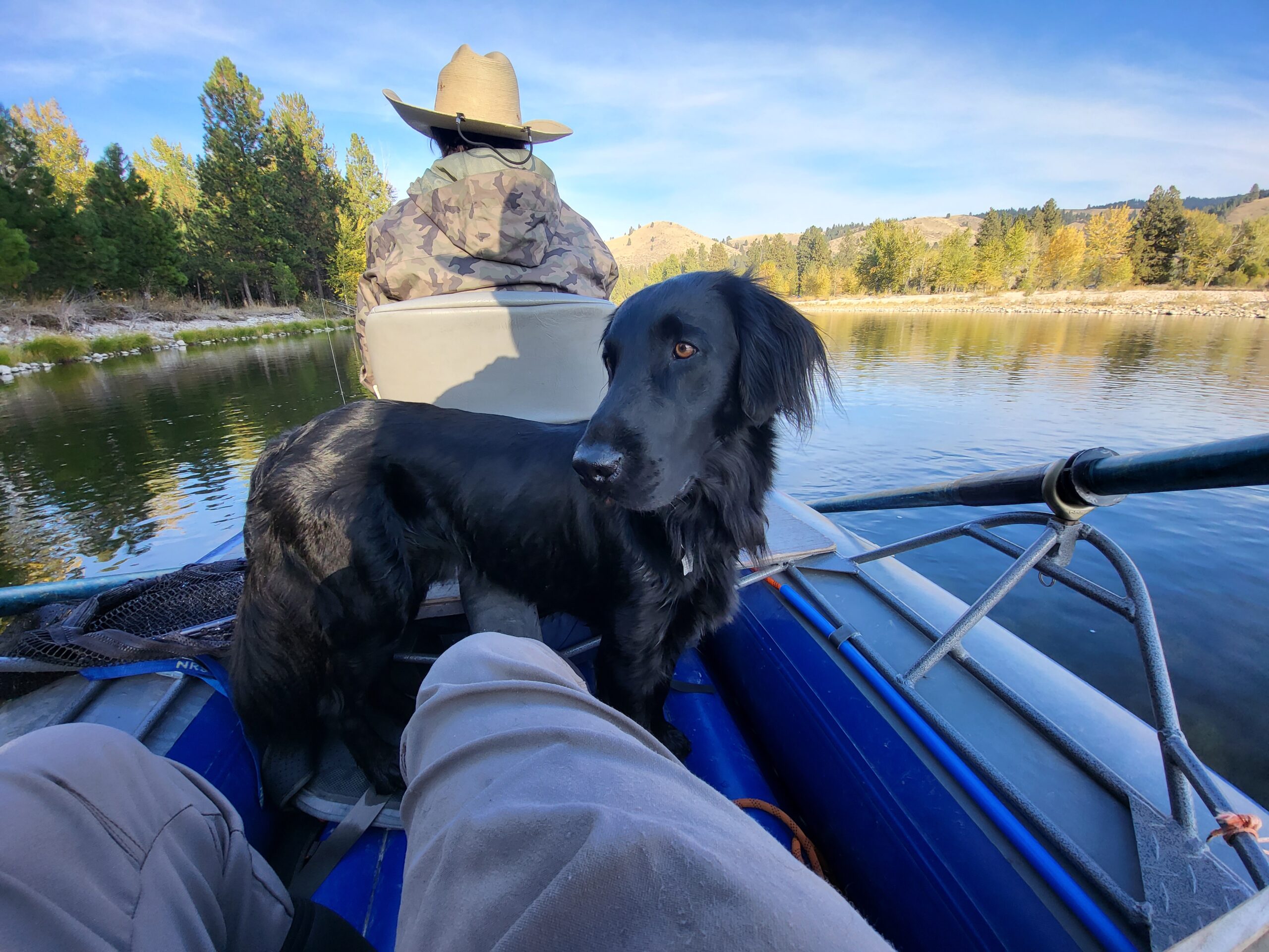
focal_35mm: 13
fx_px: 477
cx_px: 634
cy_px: 476
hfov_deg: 106.2
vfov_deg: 89.9
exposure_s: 1/223
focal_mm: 1.74
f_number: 2.2
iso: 32
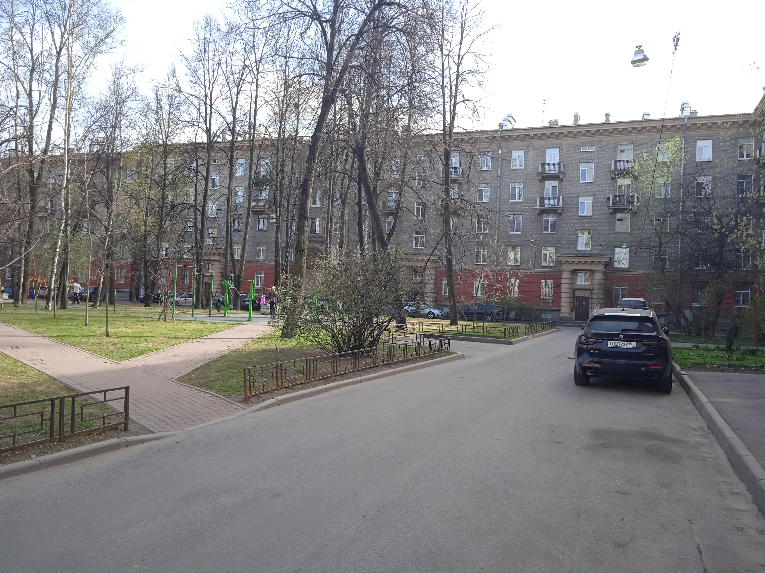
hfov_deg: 63.4
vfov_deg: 49.7
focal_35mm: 28
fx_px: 619
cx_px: 382
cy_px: 286
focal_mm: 3.43
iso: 100
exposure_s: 1/210
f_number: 2.2
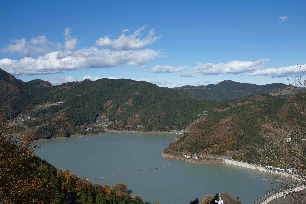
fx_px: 289
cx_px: 153
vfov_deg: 38.9
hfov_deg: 55.8
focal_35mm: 34
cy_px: 102
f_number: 11
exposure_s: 1/100
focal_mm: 34
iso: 100
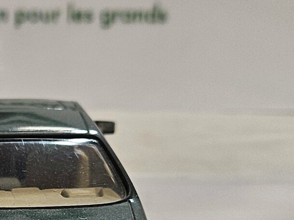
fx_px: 858
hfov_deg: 18.4
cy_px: 200
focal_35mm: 101
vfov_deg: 14.5
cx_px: -62
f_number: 1.8
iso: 125
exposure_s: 1/100
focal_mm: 5
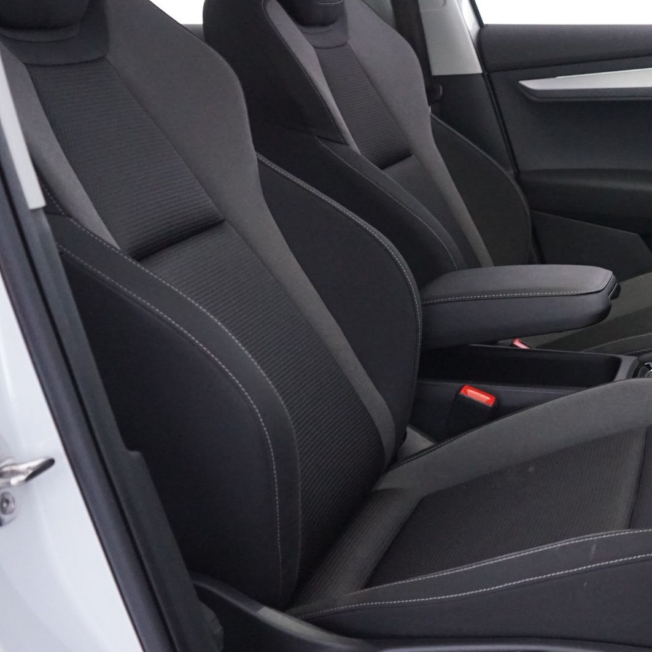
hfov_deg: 26.7
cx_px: 753
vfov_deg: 29.5
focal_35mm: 58
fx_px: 1236
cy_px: 284
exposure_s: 1/8
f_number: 5
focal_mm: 29
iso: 4000
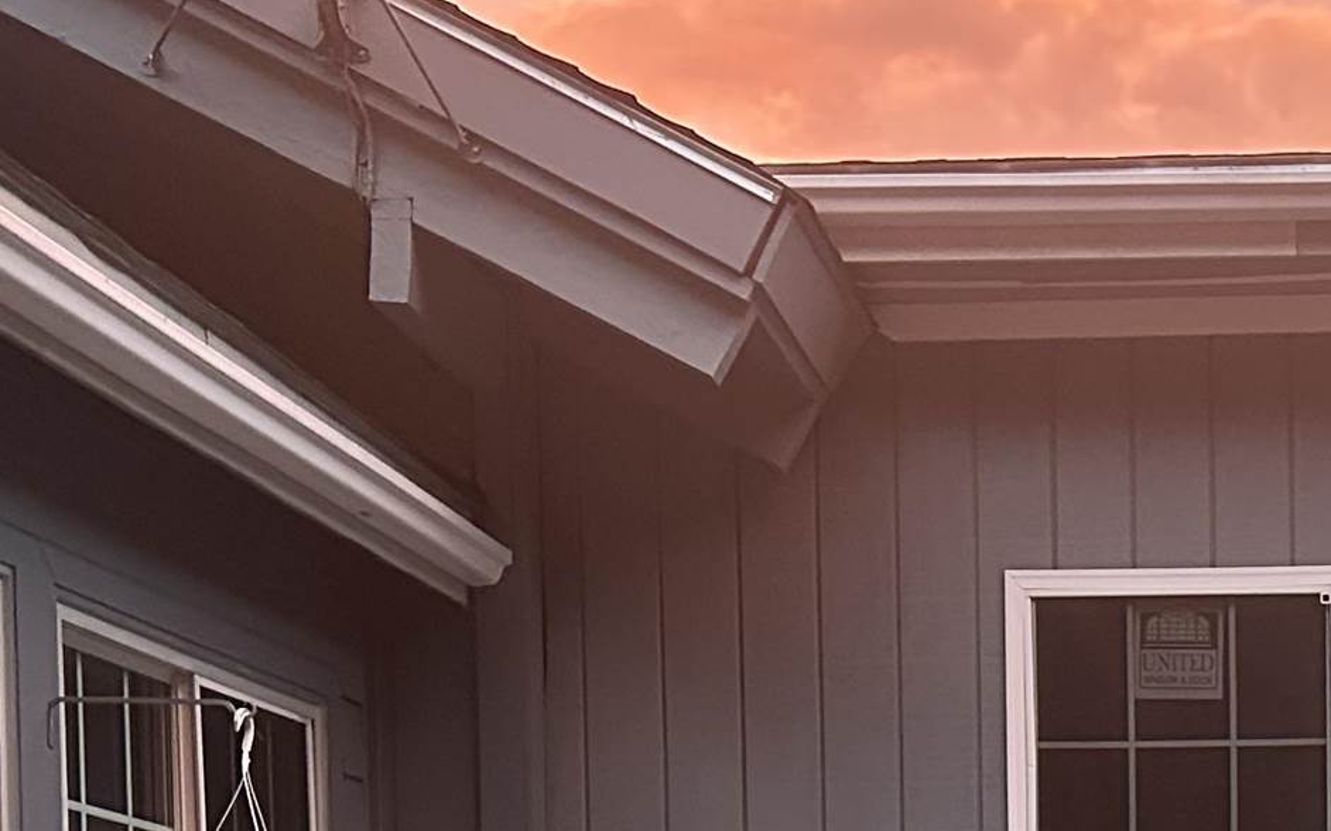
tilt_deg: -0.4
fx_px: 3010
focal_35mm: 83
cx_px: 1243
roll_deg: +0.6
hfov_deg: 24.1
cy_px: 1241
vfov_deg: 14.6
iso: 800
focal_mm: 6.86
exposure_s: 1/60
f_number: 1.78
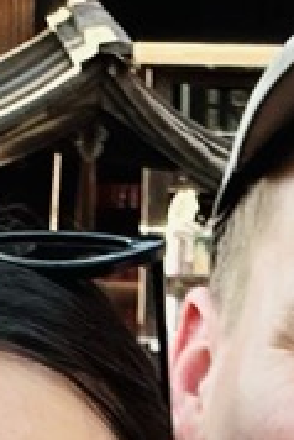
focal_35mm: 215
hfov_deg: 6.4
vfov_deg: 8.6
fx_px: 2628
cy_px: 1083
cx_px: 47
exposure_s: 1/121
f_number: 1.9
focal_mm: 2.69
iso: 25
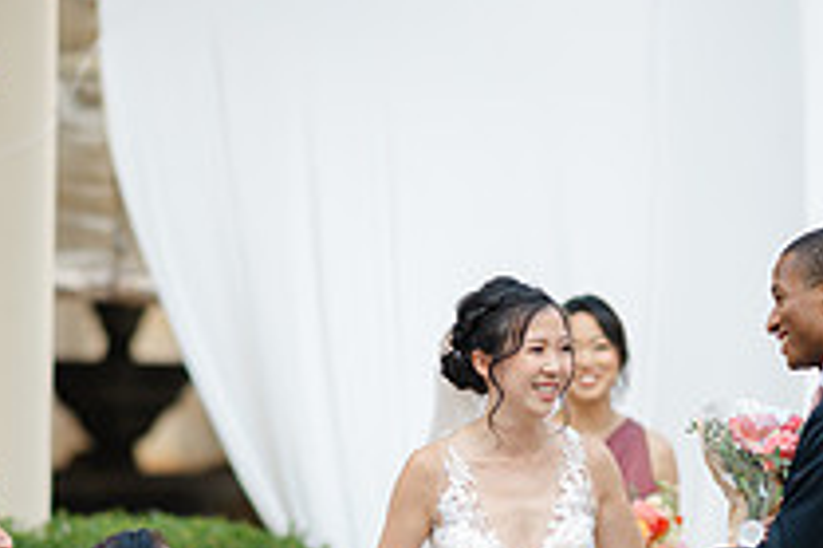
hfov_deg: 7.0
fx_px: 6739
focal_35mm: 295
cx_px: 260
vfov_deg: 4.6
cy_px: 605
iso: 64
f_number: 1.4
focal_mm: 105
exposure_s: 1/400
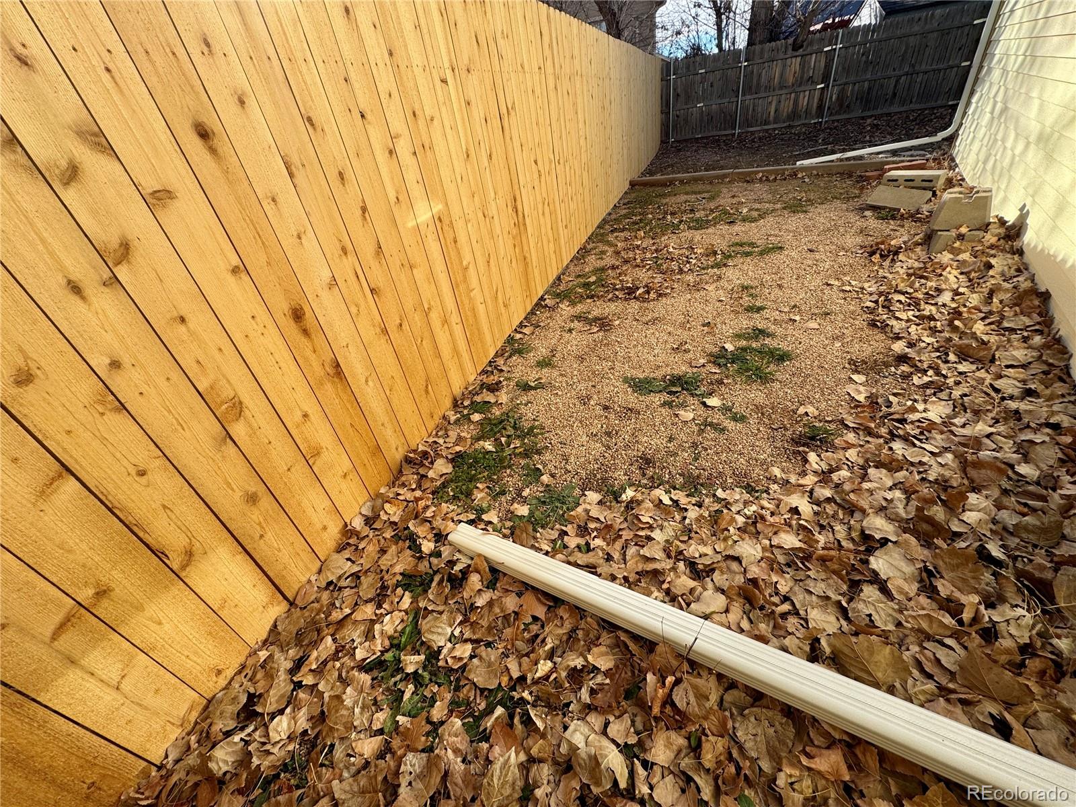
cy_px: 404
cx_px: 538
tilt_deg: -34.3
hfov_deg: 102.1
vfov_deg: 85.7
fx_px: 435
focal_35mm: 14
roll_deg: +11.2
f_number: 2.2
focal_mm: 2.22
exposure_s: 1/687
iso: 50
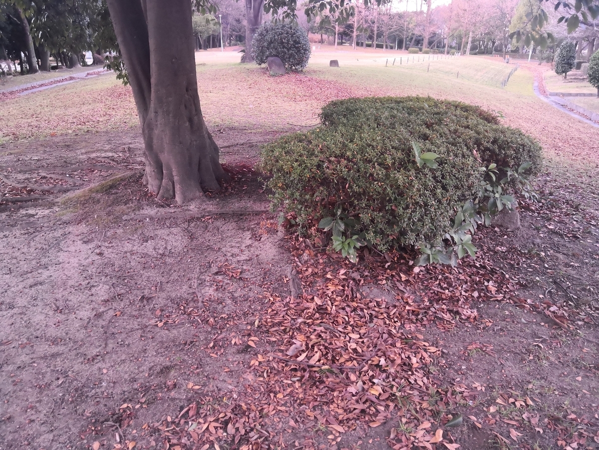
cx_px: 300
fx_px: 467
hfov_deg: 65.3
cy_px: 225
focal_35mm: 27
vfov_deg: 51.4
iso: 500
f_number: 1.6
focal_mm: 3.95
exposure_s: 1/20
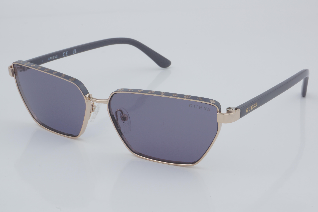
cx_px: 159
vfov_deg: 18.2
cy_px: 106
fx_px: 662
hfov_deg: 27.0
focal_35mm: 75
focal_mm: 50
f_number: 32
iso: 100
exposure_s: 1/4
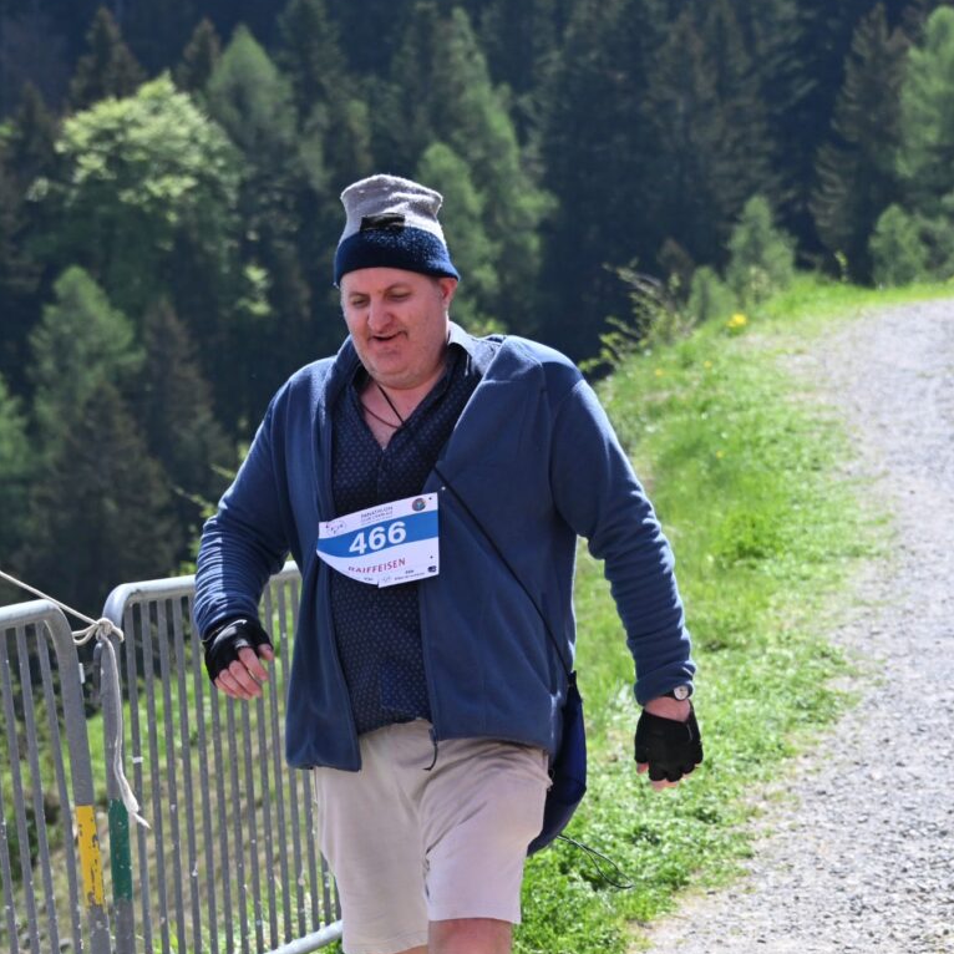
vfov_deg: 10.2
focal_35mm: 171
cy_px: 620
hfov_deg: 10.2
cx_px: 477
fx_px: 5321
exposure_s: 1/2500
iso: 1250
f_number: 6.3
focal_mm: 89
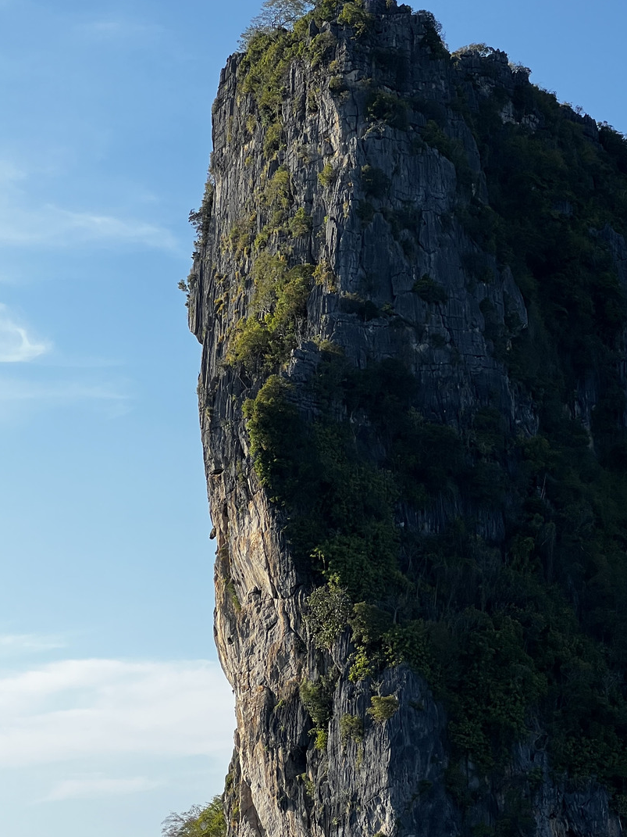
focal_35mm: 115
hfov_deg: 12.8
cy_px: 582
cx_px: 454
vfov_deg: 17.1
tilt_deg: +7.4
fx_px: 2778
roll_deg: +0.9
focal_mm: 9
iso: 32
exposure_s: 1/592
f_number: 2.8
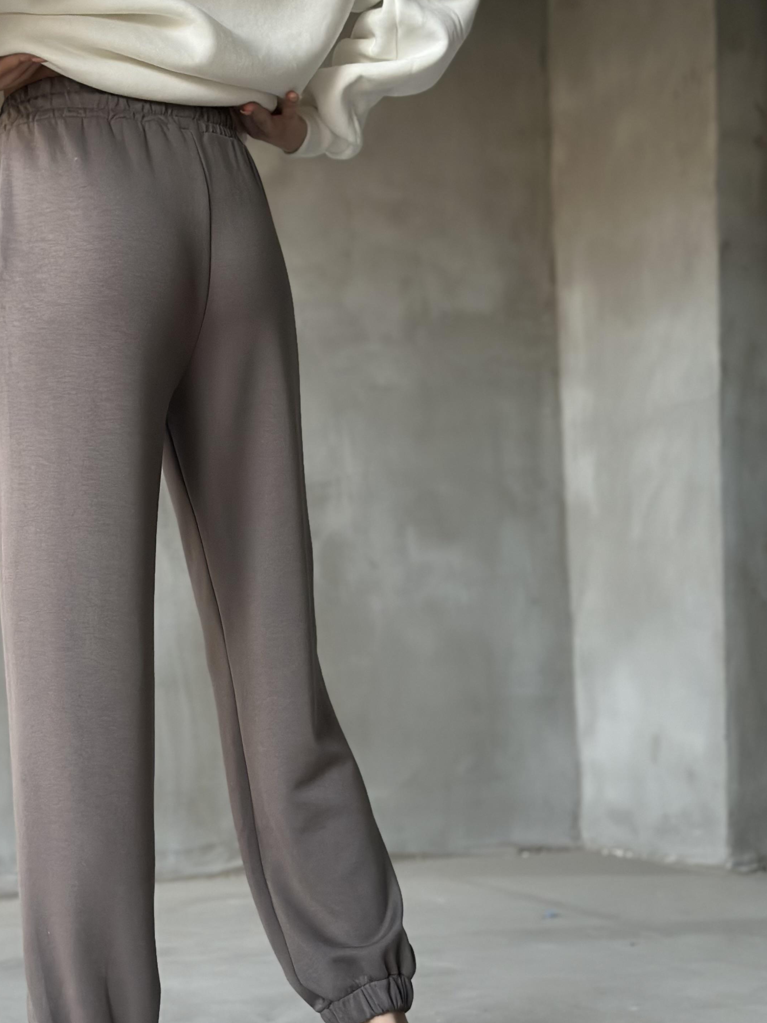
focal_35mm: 68
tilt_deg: +1.8
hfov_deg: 21.5
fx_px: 2009
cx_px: 258
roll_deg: +0.5
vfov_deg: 28.6
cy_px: 527
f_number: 1.78
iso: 320
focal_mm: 6.86
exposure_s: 1/60
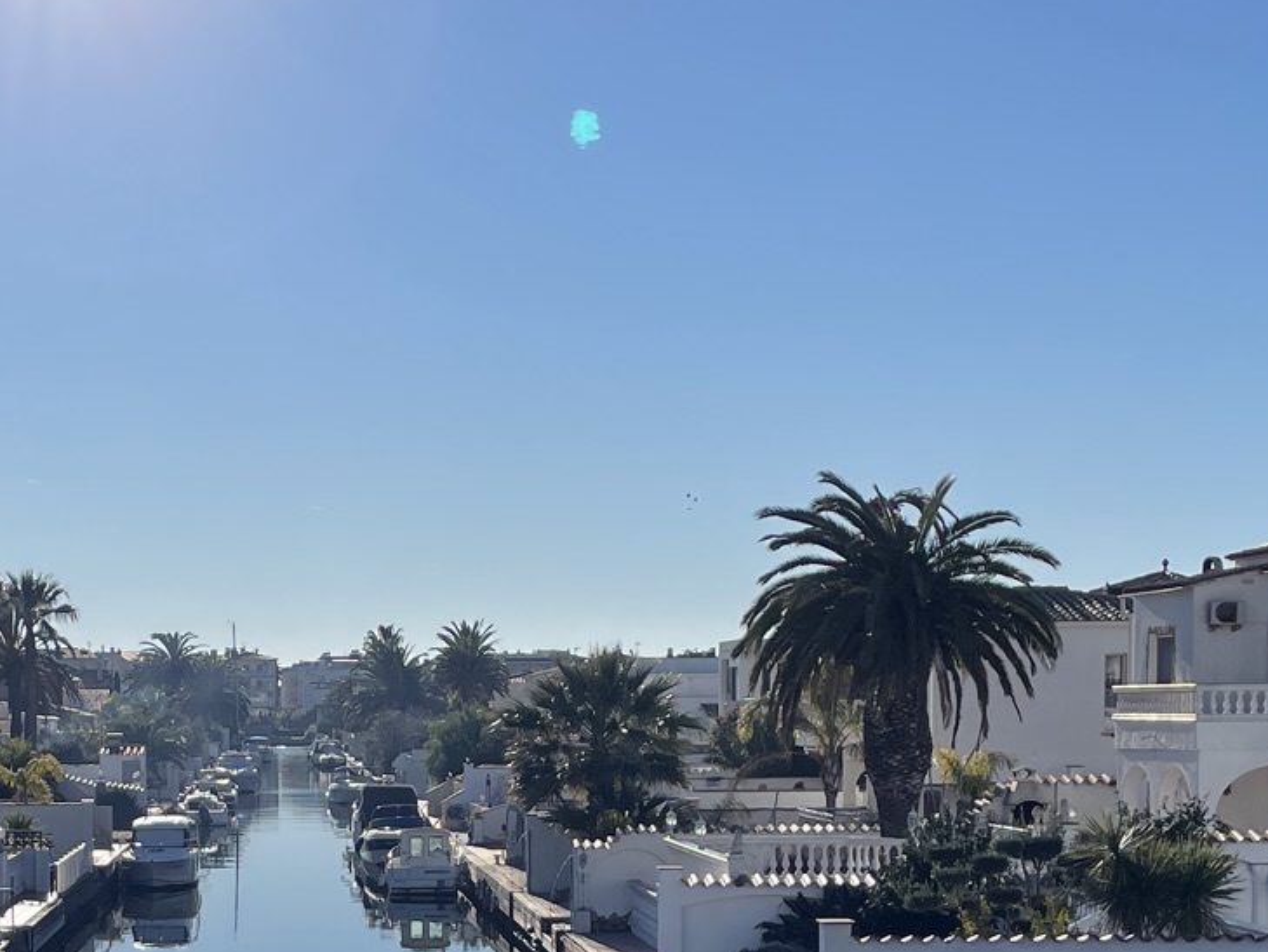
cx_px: 292
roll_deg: +0.3
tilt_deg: -3.1
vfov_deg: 19.8
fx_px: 2674
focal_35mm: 73
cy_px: 853
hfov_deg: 26.3
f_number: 1.6
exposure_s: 1/9091
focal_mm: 4.2
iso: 32
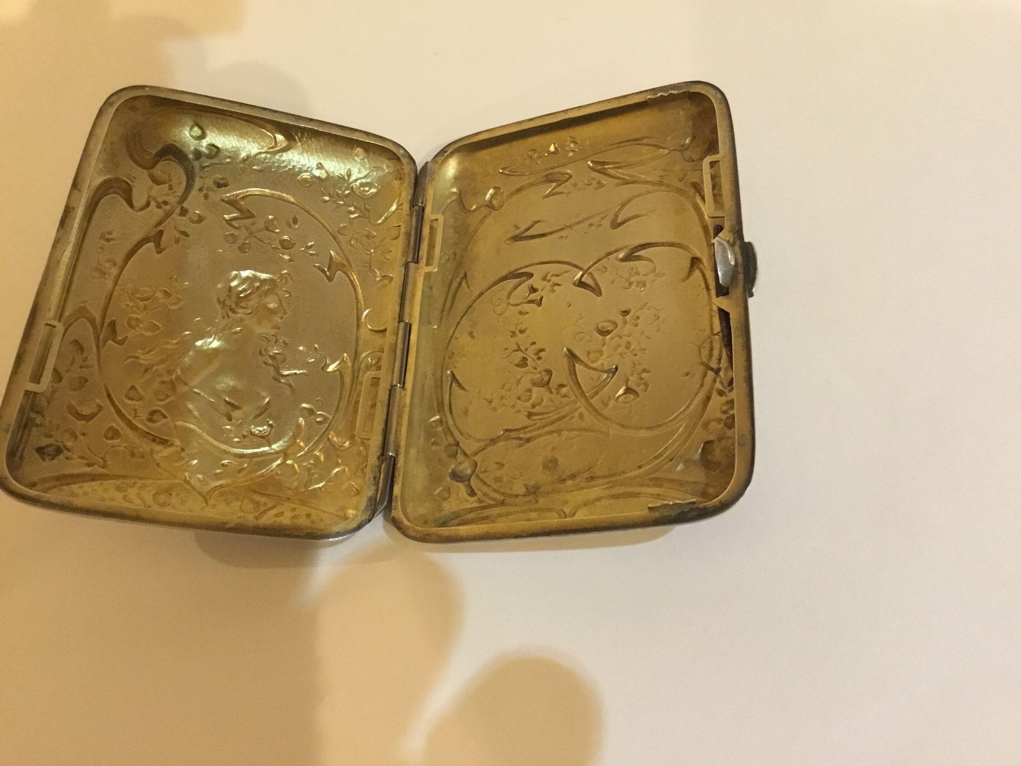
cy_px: 383
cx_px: 510
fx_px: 914
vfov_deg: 45.4
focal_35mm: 31
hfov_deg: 58.4
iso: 250
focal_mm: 3.3
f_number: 2.4
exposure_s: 1/17
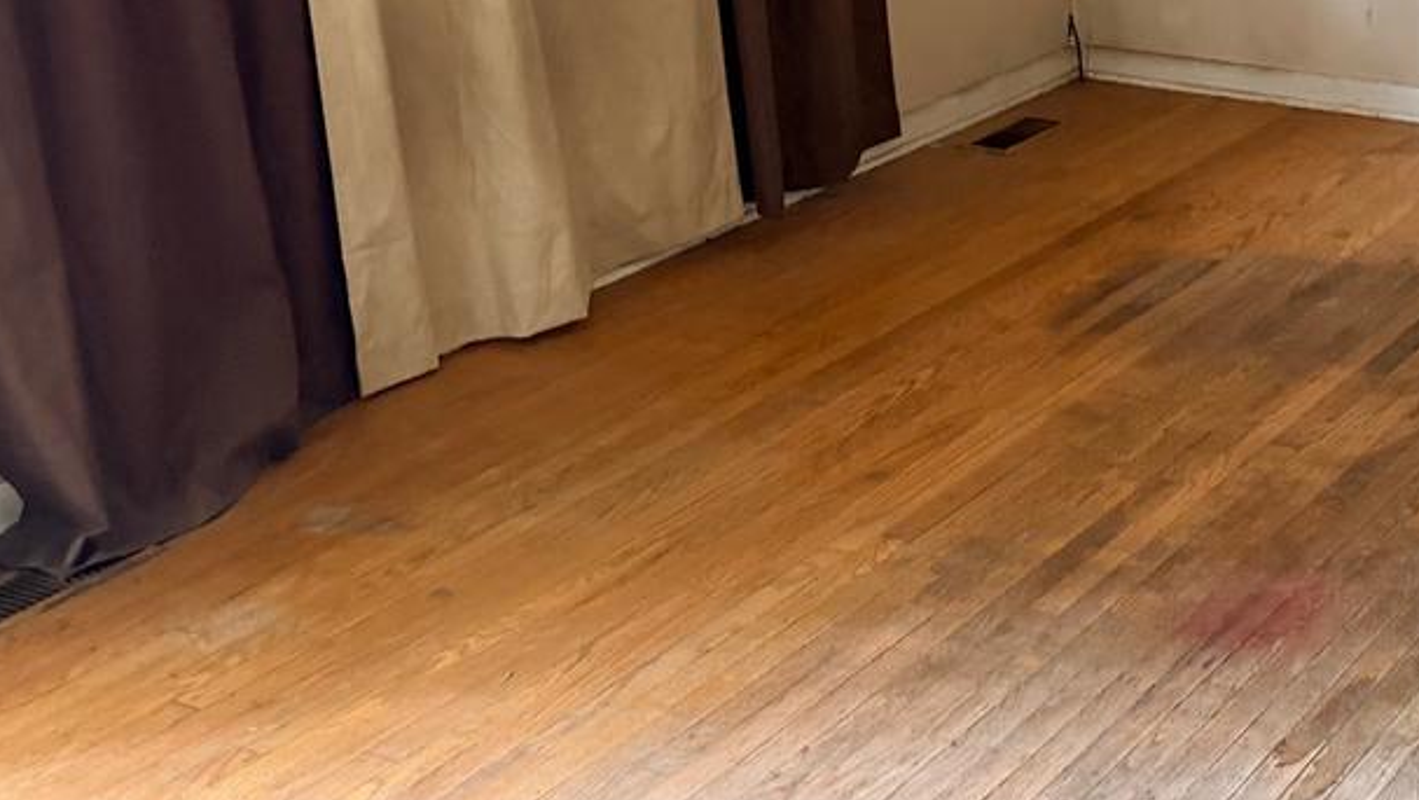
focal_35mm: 62
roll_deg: -0.7
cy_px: 175
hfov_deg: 31.9
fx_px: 2334
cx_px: 1323
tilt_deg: -15.1
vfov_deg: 19.3
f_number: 1.78
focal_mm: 6.76
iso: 500
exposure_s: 1/60
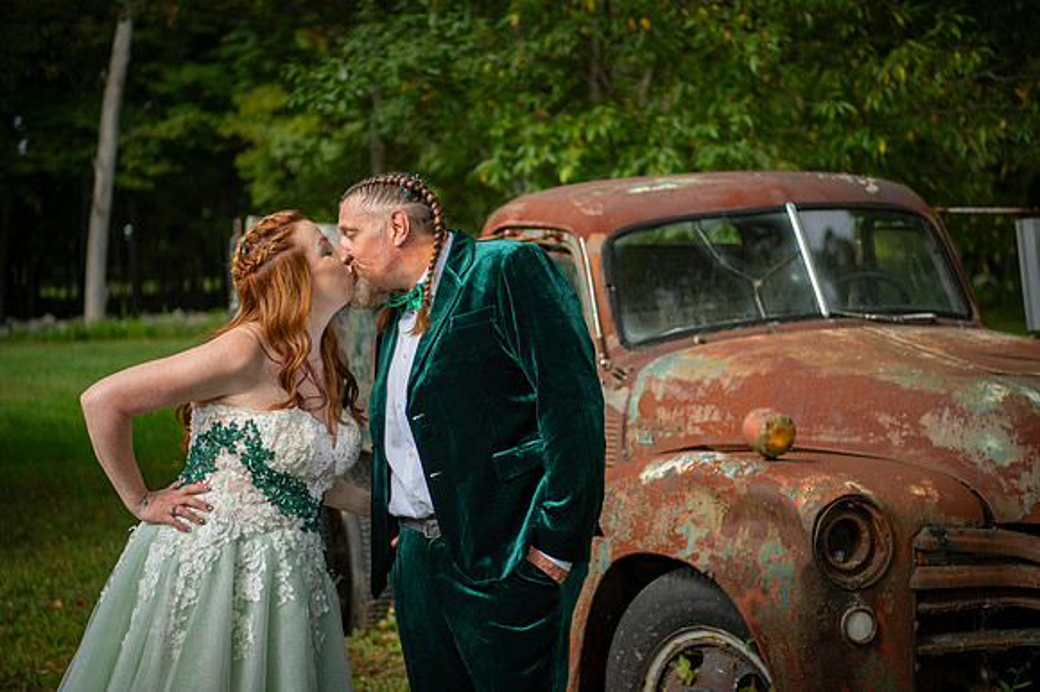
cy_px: 346
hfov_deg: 28.6
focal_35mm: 71
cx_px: 520
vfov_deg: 19.2
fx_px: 2042
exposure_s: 1/1600
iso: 400
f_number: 2.8
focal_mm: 70
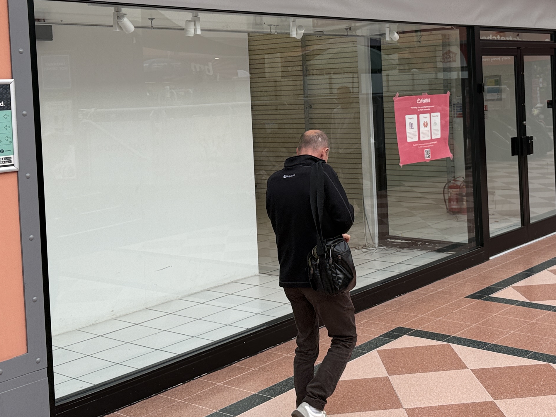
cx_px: 348
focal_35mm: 51
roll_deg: +3.1
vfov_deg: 28.1
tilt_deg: -2.2
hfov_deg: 37.3
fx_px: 819
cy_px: 103
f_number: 1.78
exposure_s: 1/840
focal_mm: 6.76
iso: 80
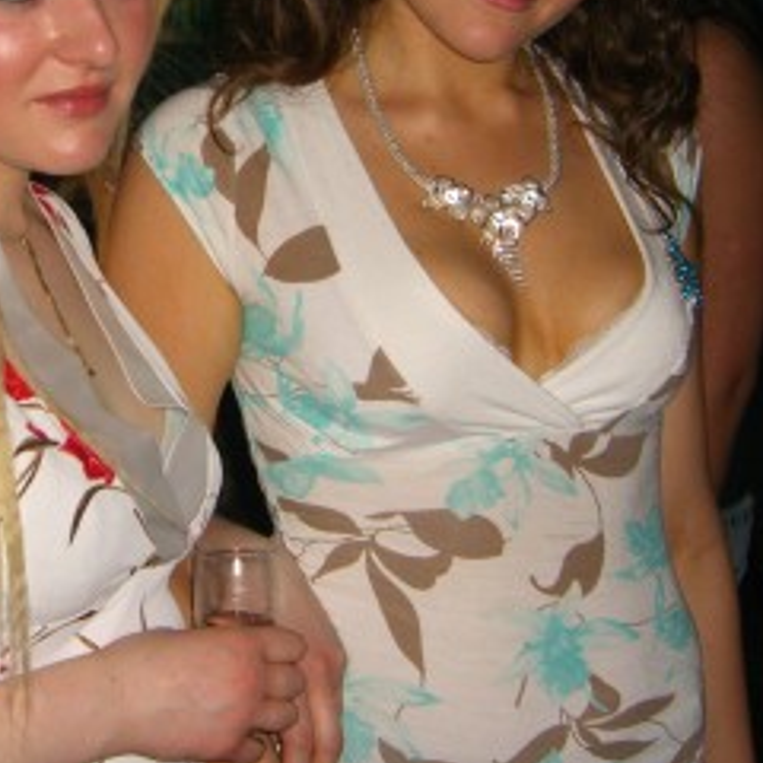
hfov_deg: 20.4
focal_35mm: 84
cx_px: 143
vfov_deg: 20.5
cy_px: 207
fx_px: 2095
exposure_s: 1/60
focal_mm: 7.9
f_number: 2.8
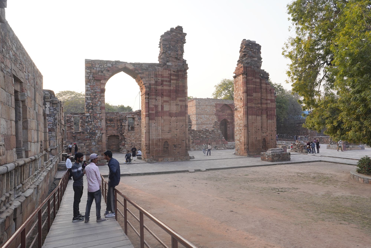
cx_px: 186
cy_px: 124
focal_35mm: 24
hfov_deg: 73.7
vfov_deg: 53.1
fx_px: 247
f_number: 11
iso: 320
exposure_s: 1/100
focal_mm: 24
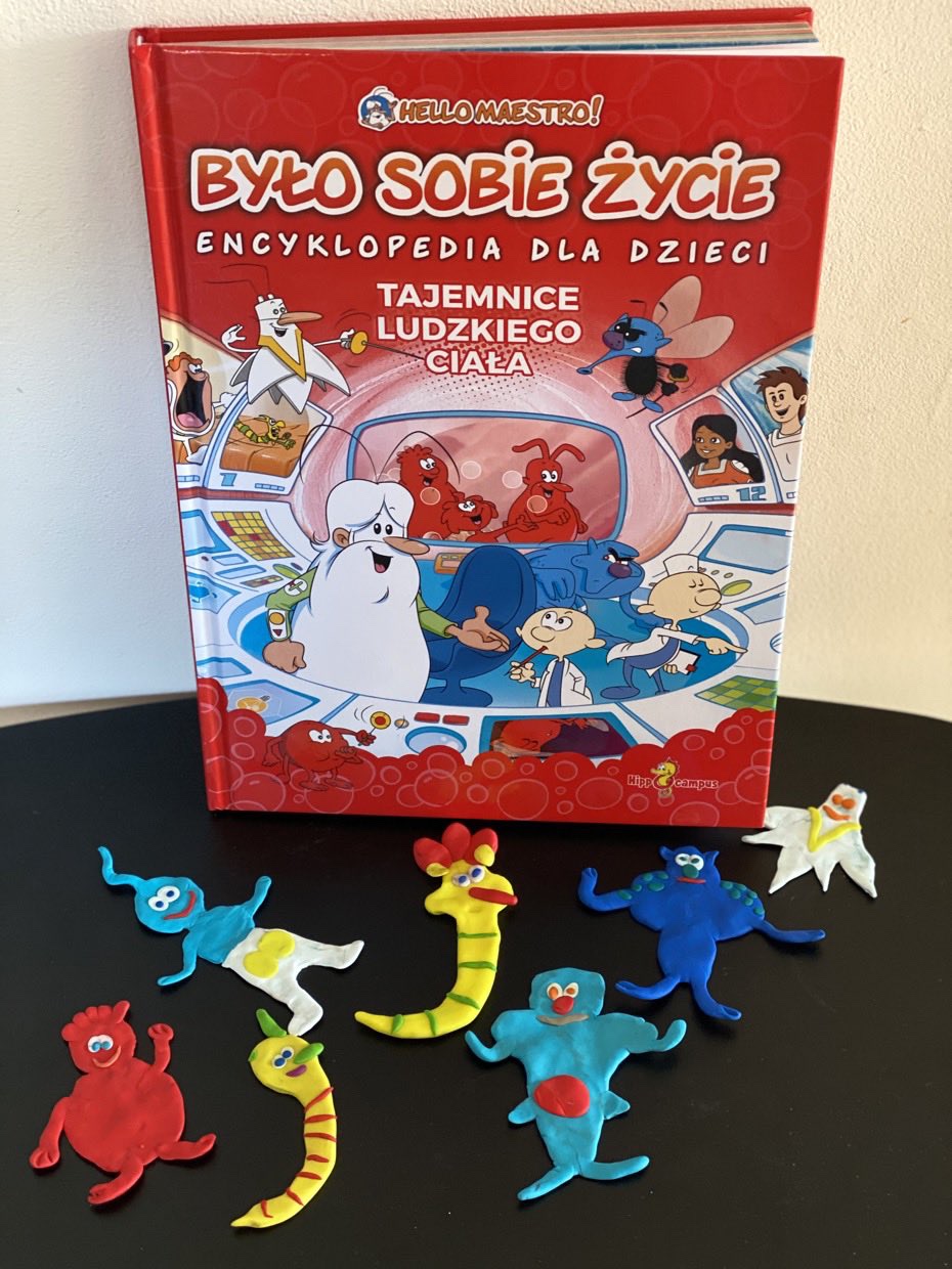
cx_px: 476
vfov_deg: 36.8
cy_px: 634
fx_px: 1907
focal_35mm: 52
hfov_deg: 28.0
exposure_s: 1/40
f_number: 2
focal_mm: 6
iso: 200
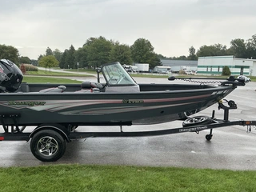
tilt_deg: -9.2
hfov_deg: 52.6
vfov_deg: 40.6
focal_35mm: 35
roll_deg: -0.6
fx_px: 259
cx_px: 118
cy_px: 111
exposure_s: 1/247
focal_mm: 3
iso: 25
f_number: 1.8
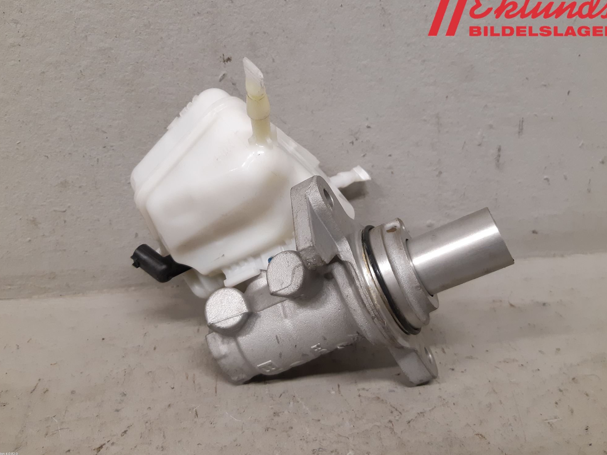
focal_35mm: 27
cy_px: 220
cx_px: 302
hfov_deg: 65.3
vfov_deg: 51.3
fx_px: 473
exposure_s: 1/50
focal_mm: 3.93
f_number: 1.7
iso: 160
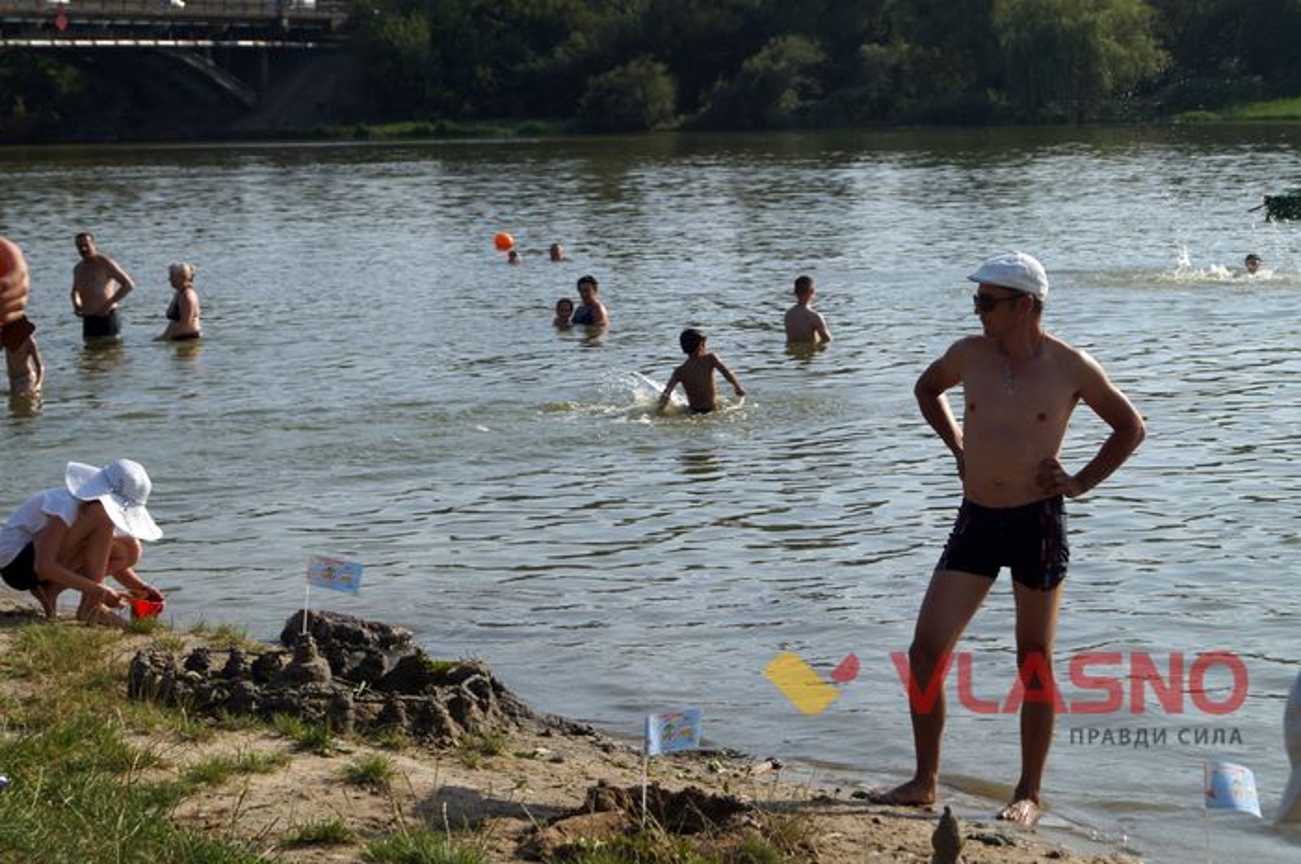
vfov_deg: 16.5
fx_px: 2978
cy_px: 432
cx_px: 650
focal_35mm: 82
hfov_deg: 24.6
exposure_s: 1/320
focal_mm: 55
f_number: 8
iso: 100
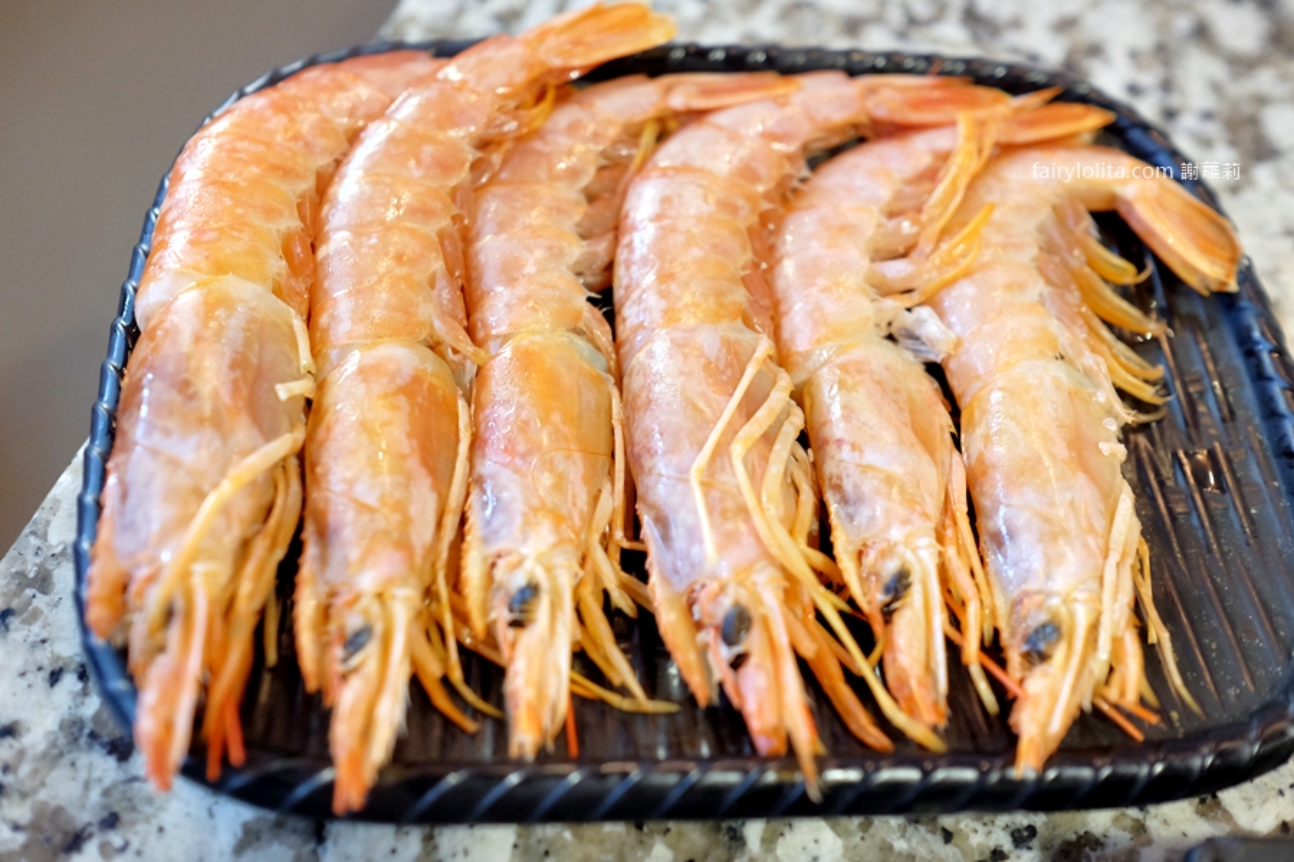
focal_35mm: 35
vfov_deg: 37.9
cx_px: 647
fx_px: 1258
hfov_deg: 54.4
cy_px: 431
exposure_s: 1/60
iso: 2000
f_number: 2.8
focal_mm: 23
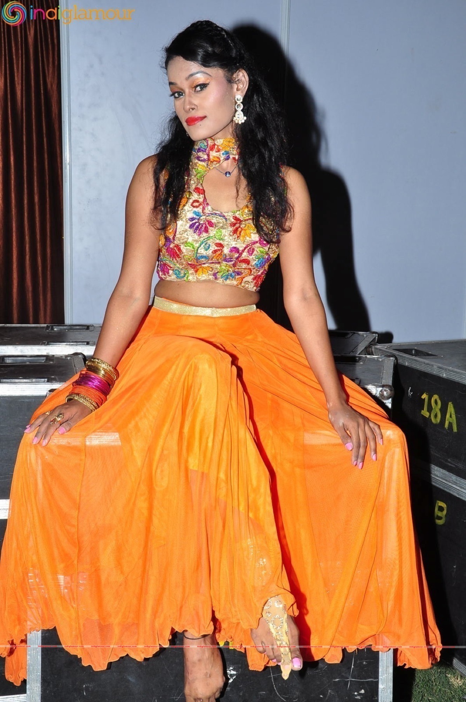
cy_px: 351
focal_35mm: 52
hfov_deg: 25.7
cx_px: 233
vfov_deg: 37.9
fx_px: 1022
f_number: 10
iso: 400
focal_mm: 35
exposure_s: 1/125
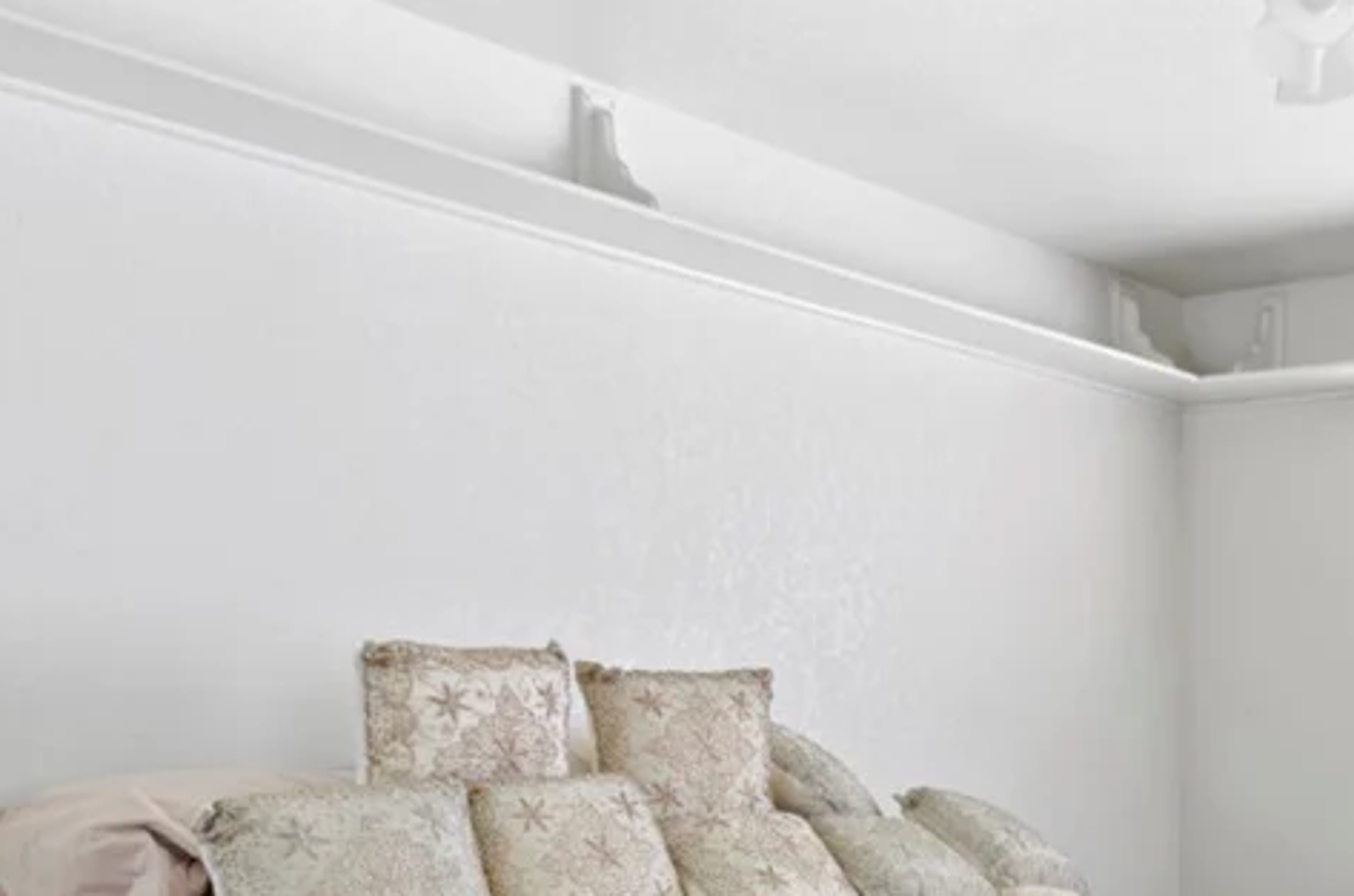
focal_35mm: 39
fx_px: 1463
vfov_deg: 33.3
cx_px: 1417
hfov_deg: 41.6
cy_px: 690
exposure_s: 1.3
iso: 100
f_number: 8
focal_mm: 12
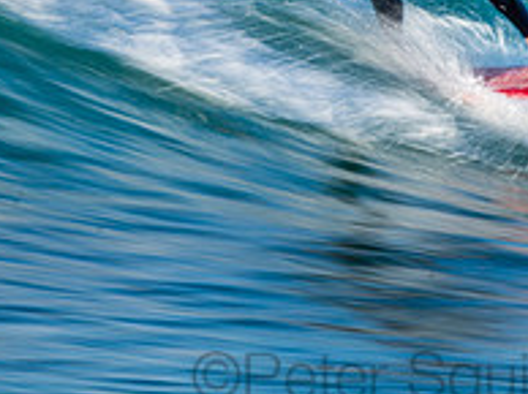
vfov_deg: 0.7
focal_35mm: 2160
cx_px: 403
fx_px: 32906
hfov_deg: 0.9
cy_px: -75
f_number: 22
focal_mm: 500
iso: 100
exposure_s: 1/20
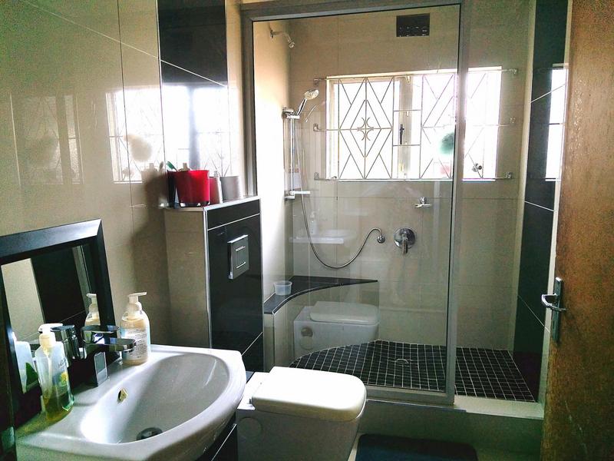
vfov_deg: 53.1
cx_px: 307
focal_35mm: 26
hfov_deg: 67.3
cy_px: 230
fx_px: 461
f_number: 1.8
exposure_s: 1/100
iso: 237
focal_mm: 4.25
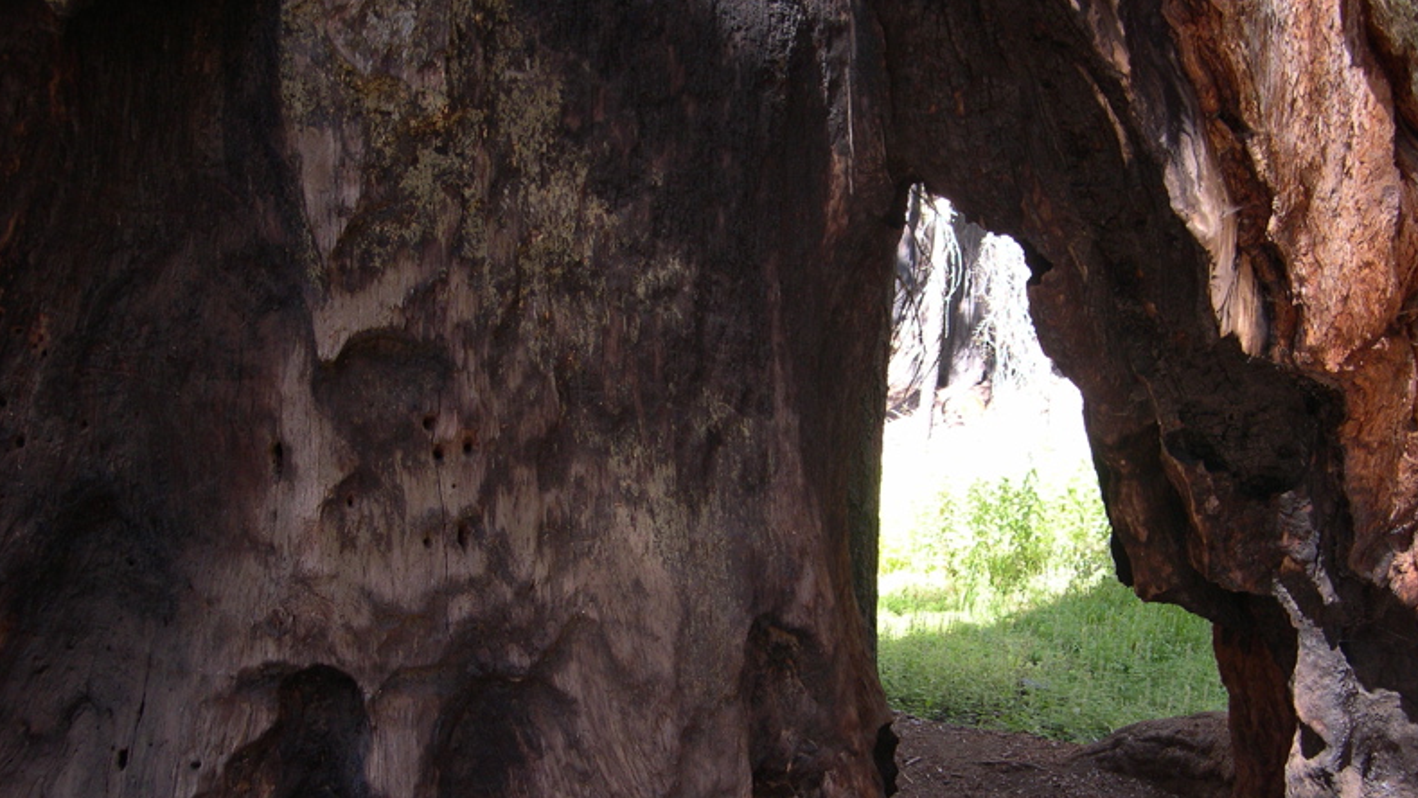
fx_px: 1579
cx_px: 713
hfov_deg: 48.4
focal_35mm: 42
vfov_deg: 28.2
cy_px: 507
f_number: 2.8
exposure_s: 1/46.3
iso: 100
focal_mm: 8
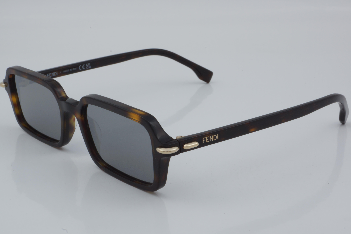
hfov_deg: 27.0
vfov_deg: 18.2
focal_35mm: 75
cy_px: 117
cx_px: 176
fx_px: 731
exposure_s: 1/4
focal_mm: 50
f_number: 32
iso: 100
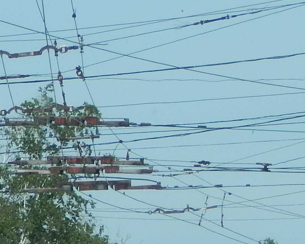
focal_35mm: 717
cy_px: 203
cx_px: -198
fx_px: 6473
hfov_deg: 2.7
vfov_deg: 2.2
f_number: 5.1
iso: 125
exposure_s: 1/640
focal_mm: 28.7
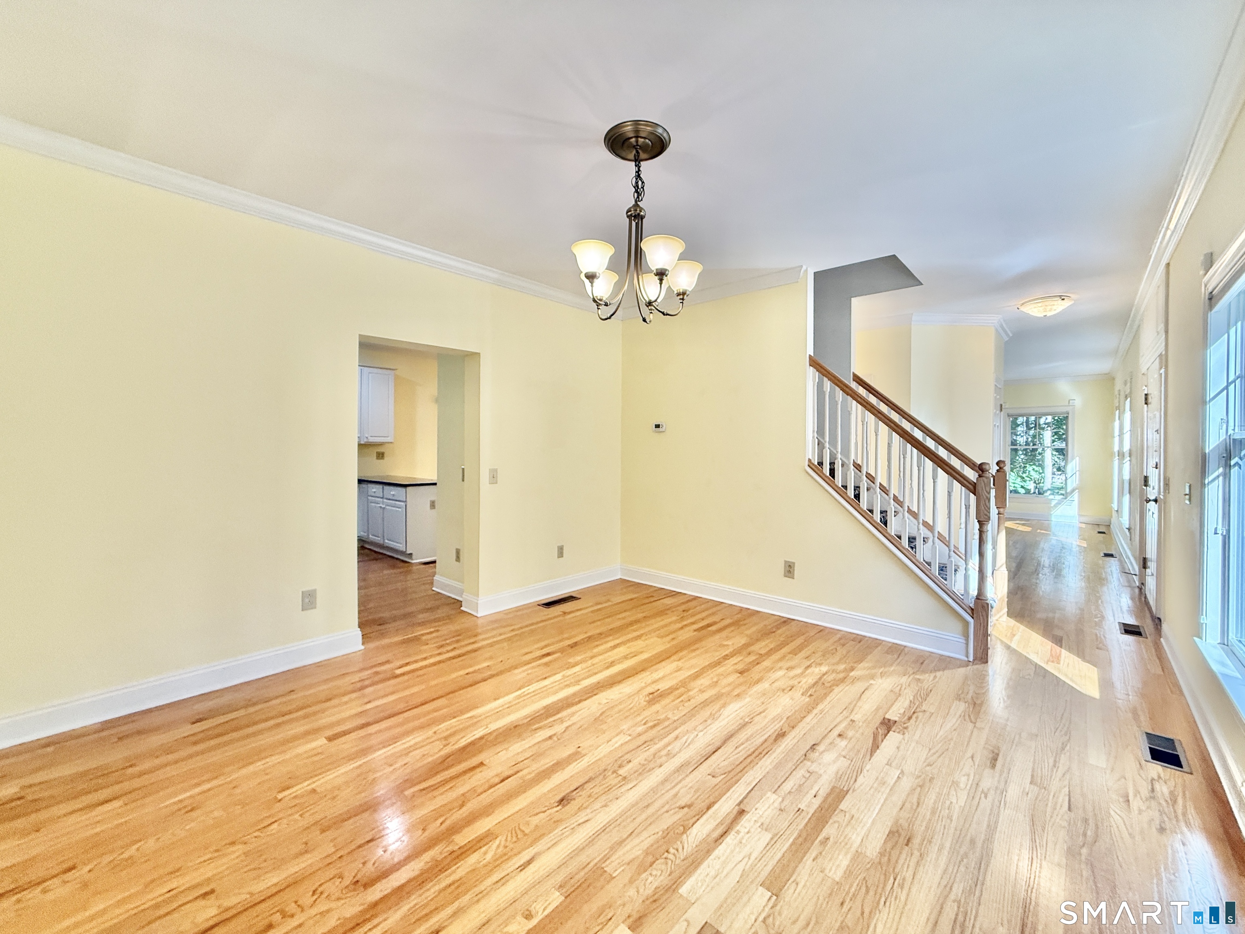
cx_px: 622
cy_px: 467
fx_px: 504
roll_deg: +0.0
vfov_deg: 85.7
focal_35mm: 14
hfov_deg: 102.1
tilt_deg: -1.8
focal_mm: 2.22
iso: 200
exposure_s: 1/120
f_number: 2.2
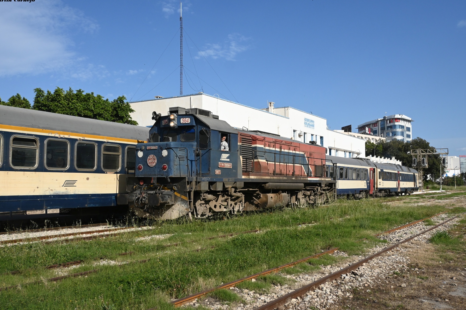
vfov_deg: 37.3
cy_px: 156
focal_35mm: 36
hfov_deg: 53.8
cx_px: 232
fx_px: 460
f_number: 5
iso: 400
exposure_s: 1/4000
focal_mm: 23
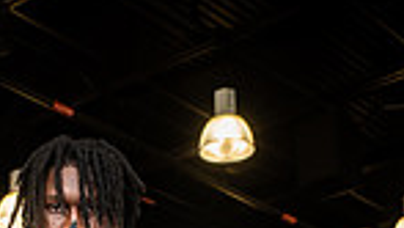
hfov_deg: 17.4
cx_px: 96
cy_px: 580
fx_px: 1308
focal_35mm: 122
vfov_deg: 8.9
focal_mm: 38
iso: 500
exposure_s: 1/250
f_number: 5.6
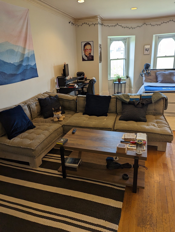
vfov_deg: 71.5
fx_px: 161
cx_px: 88
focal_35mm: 24
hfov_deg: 56.9
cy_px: 116
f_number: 1.85
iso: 120
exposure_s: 1/120
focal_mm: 6.81
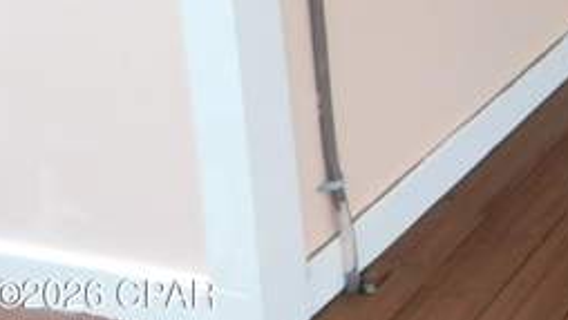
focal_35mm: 79
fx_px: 1190
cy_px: -316
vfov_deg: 13.2
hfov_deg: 21.7
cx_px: 886
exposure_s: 1/500
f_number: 3
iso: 125
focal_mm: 4
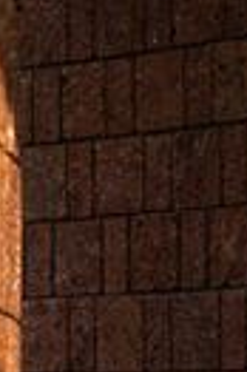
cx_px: 152
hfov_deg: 5.0
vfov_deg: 7.4
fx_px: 2817
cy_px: 562
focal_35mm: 273
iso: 125
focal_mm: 55
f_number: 8
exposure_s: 1/45
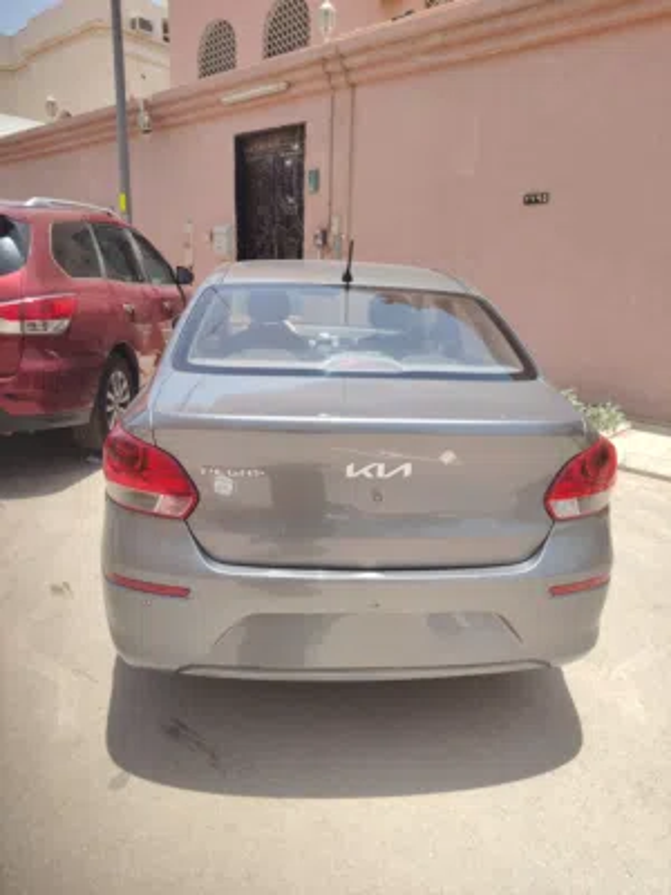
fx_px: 620
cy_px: 448
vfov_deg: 71.6
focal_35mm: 24
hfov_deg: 56.8
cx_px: 336
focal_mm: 5.25
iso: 170
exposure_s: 1/900
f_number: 1.75
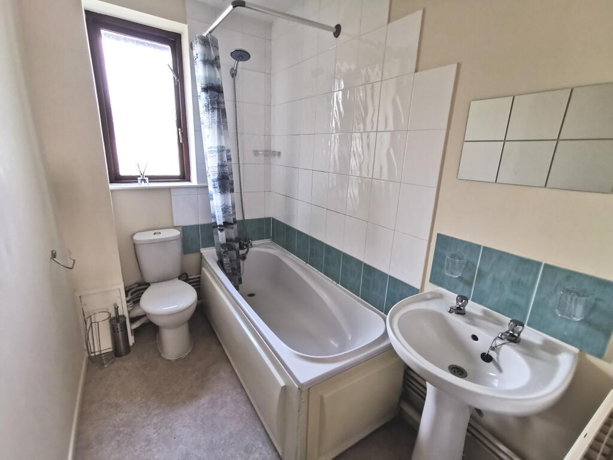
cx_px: 306
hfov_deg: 94.5
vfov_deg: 78.1
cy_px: 230
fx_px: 283
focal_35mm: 16
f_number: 2.2
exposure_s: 1/60
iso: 200
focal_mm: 2.35
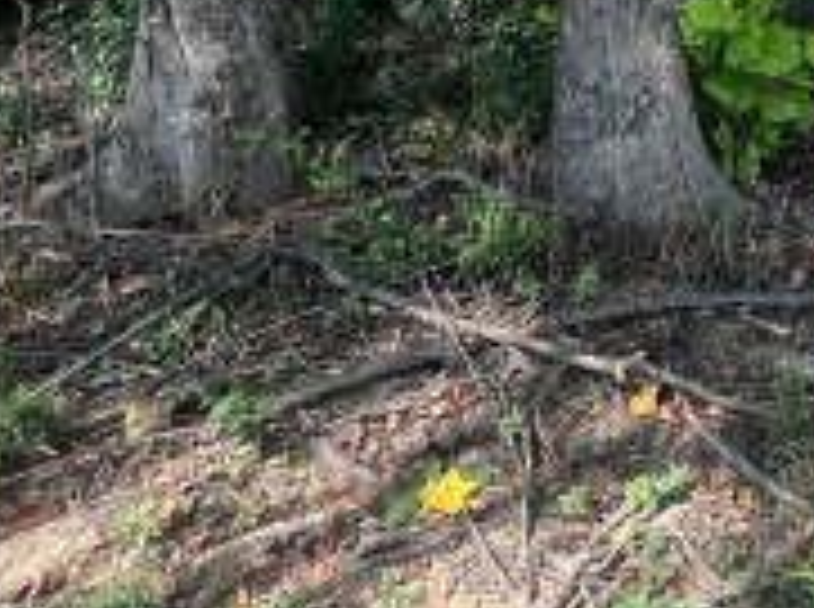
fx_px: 1126
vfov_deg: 23.8
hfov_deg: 30.4
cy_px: -311
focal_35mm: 48
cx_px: 1086
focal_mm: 1.57
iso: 32
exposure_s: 1/246
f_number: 1.8
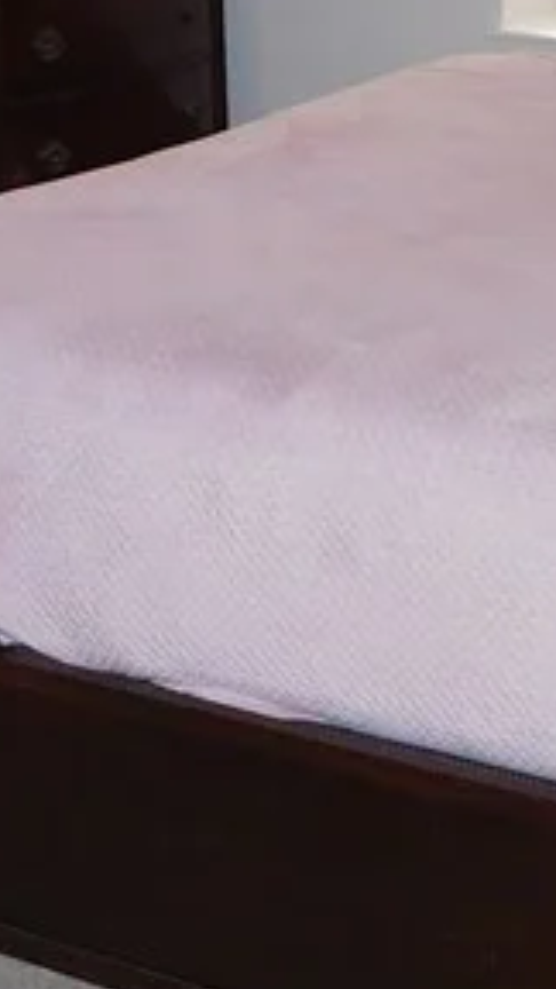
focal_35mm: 89
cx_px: 813
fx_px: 2333
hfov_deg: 12.9
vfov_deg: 23.6
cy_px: 203
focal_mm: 4
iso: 200
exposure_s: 1/30
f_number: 3
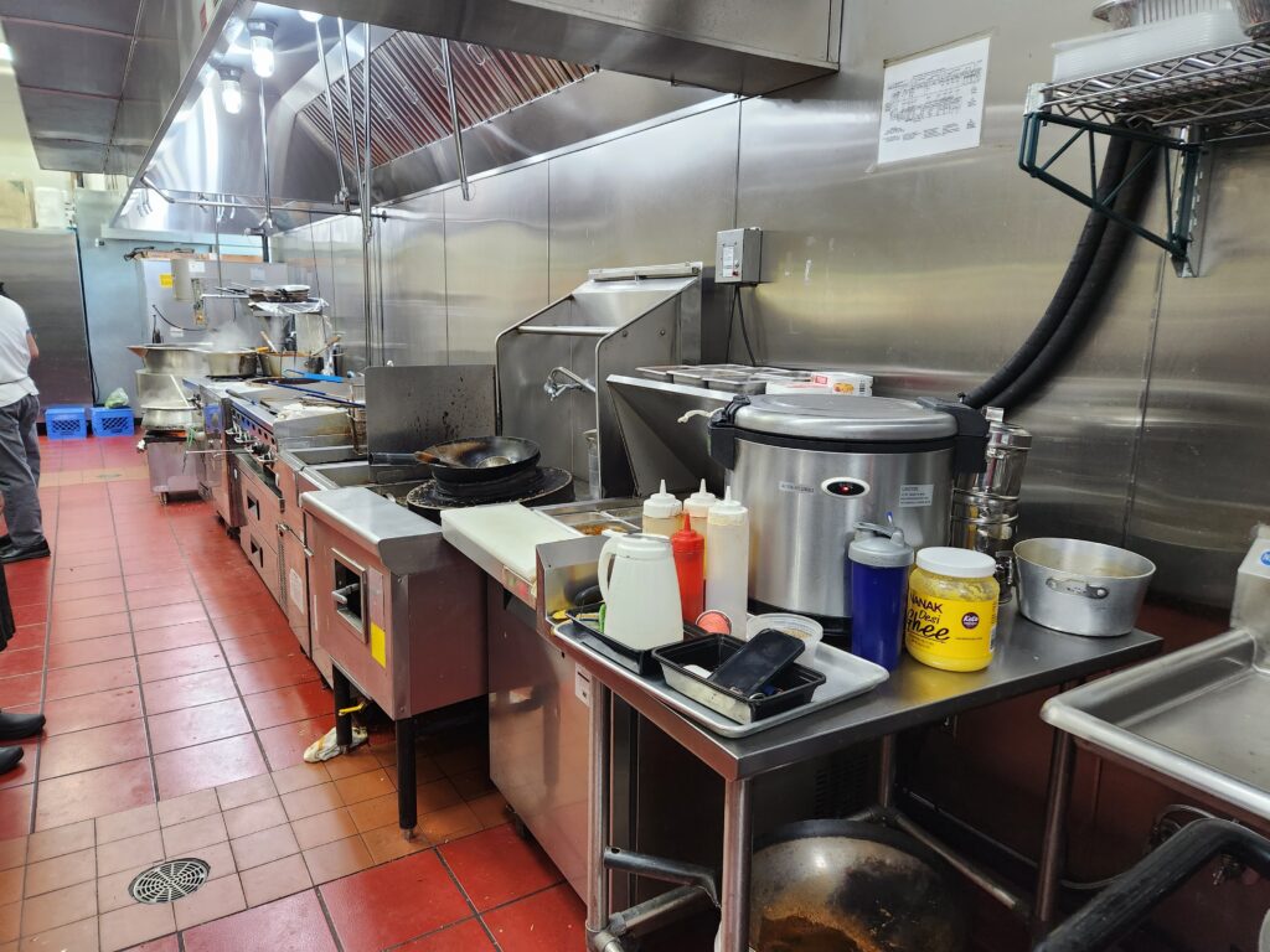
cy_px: 476
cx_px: 635
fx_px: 844
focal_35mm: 23
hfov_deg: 73.9
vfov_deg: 58.9
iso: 400
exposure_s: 1/120
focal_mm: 5.4
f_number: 1.8
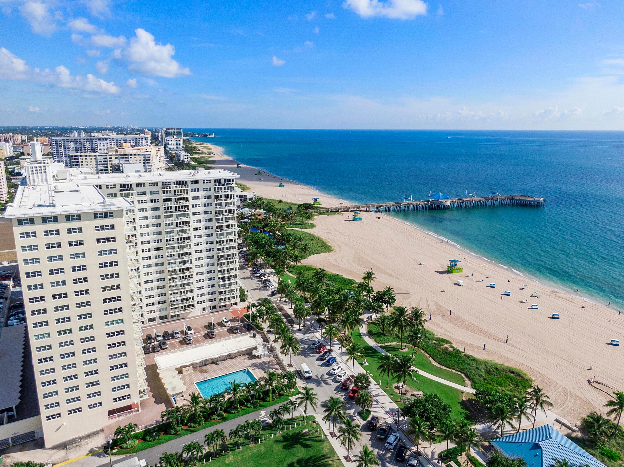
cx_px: 312
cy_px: 234
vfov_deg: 56.8
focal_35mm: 24
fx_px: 433
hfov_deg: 71.6
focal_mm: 4.39
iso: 100
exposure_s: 1/2000
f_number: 2.8
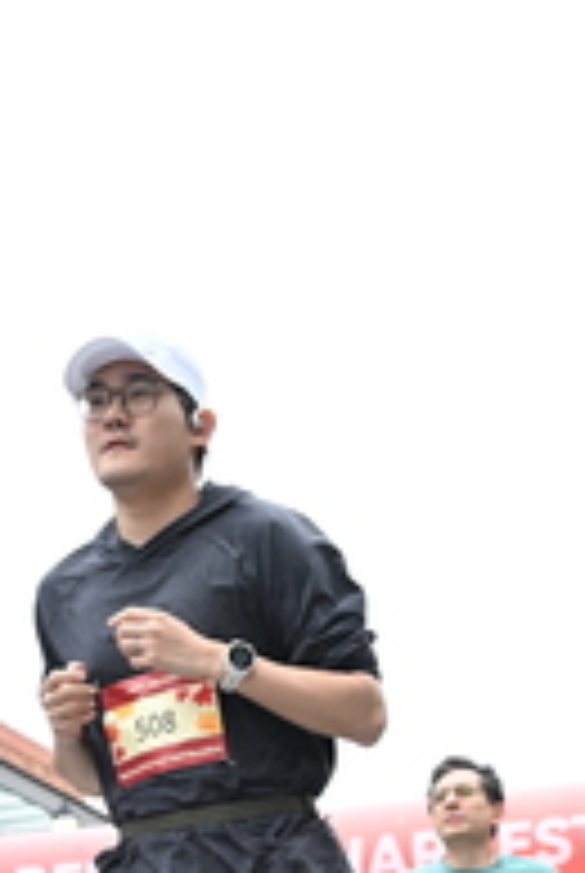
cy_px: 1071
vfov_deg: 21.6
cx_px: 254
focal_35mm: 86
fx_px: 2099
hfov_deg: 15.9
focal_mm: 30.5
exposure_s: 1/640
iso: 2000
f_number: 4
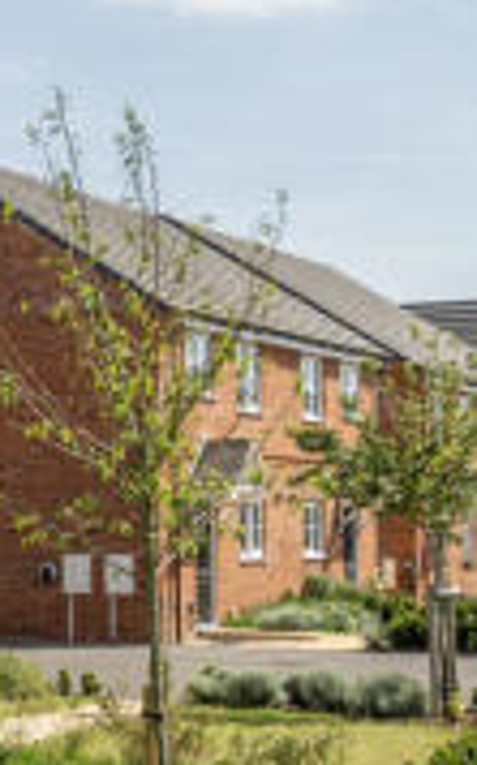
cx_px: -539
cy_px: 320
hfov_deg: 12.4
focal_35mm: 90
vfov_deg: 23.0
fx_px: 1875
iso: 400
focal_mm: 22
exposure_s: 1/800
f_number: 8
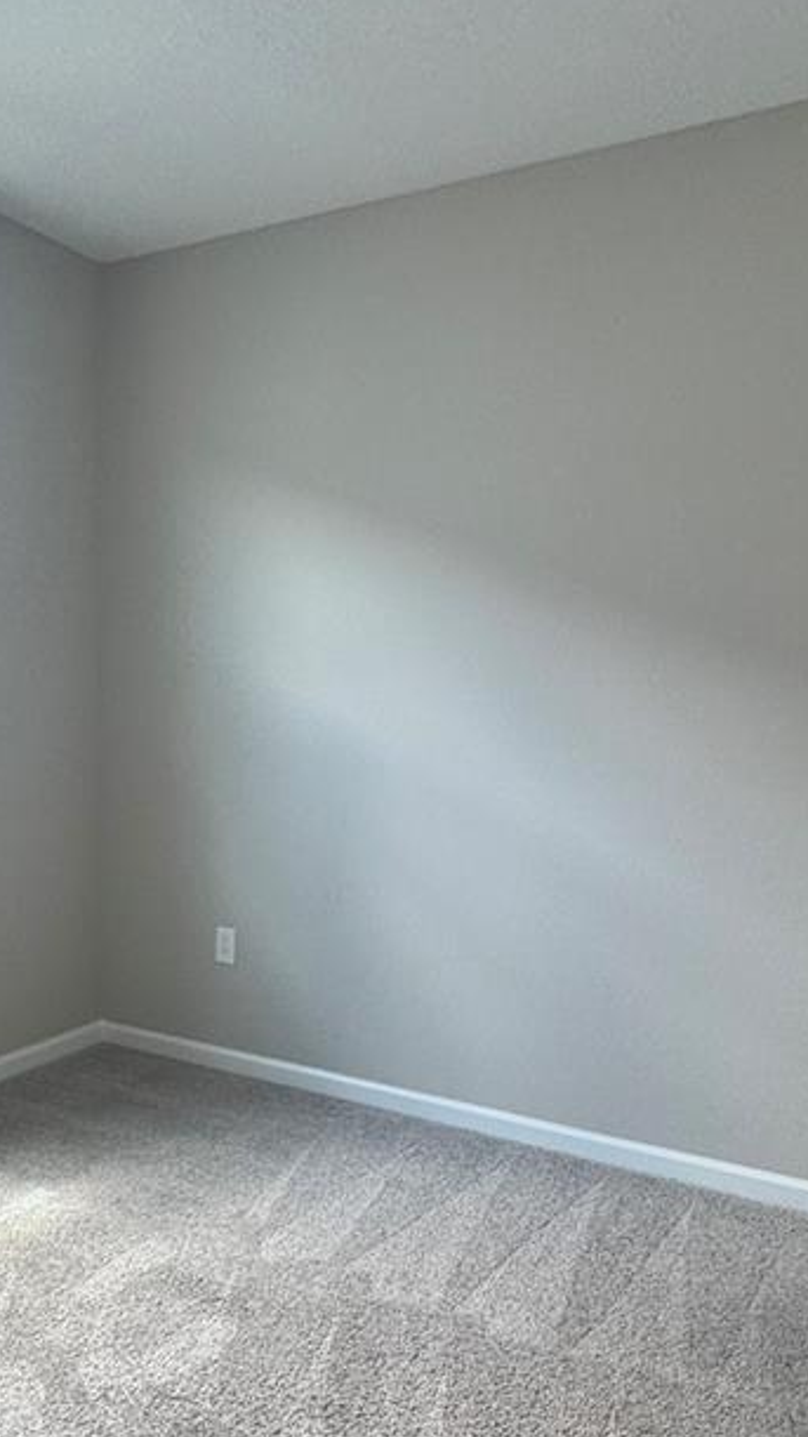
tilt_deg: -7.5
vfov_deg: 64.0
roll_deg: -1.4
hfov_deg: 38.4
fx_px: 1143
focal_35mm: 30
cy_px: 820
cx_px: 257
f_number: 2.2
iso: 125
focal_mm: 2.22
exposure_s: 1/120
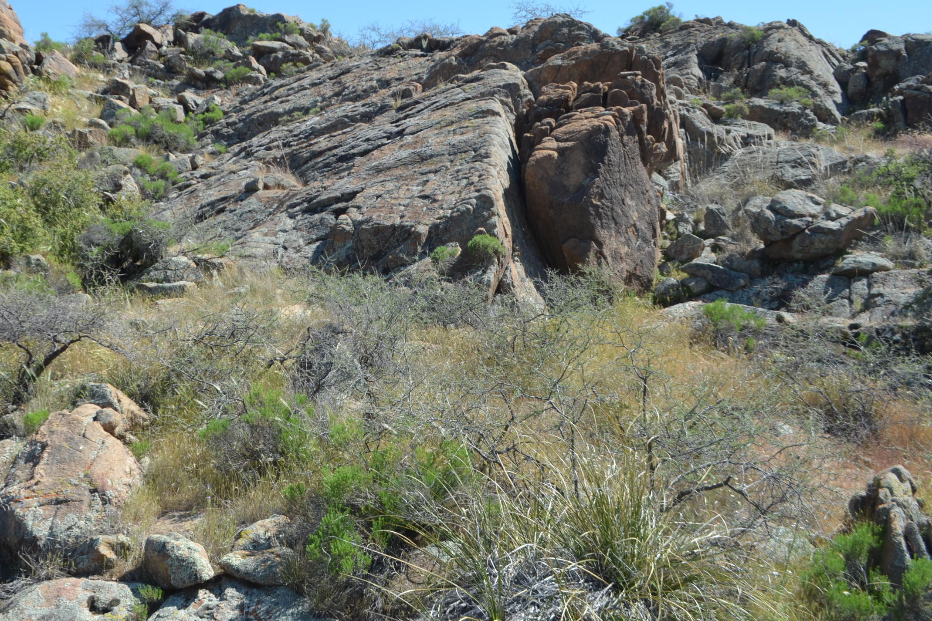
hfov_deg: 45.4
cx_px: 284
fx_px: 1087
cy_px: 230
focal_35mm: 42
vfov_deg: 31.7
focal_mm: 20
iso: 140
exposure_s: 1/250
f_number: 8
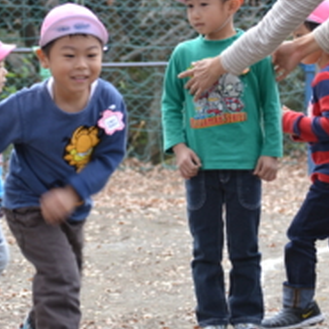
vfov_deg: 8.0
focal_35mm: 220
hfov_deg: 8.0
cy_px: 129
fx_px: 2366
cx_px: 173
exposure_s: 1/125
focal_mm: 80
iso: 220
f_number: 5.6
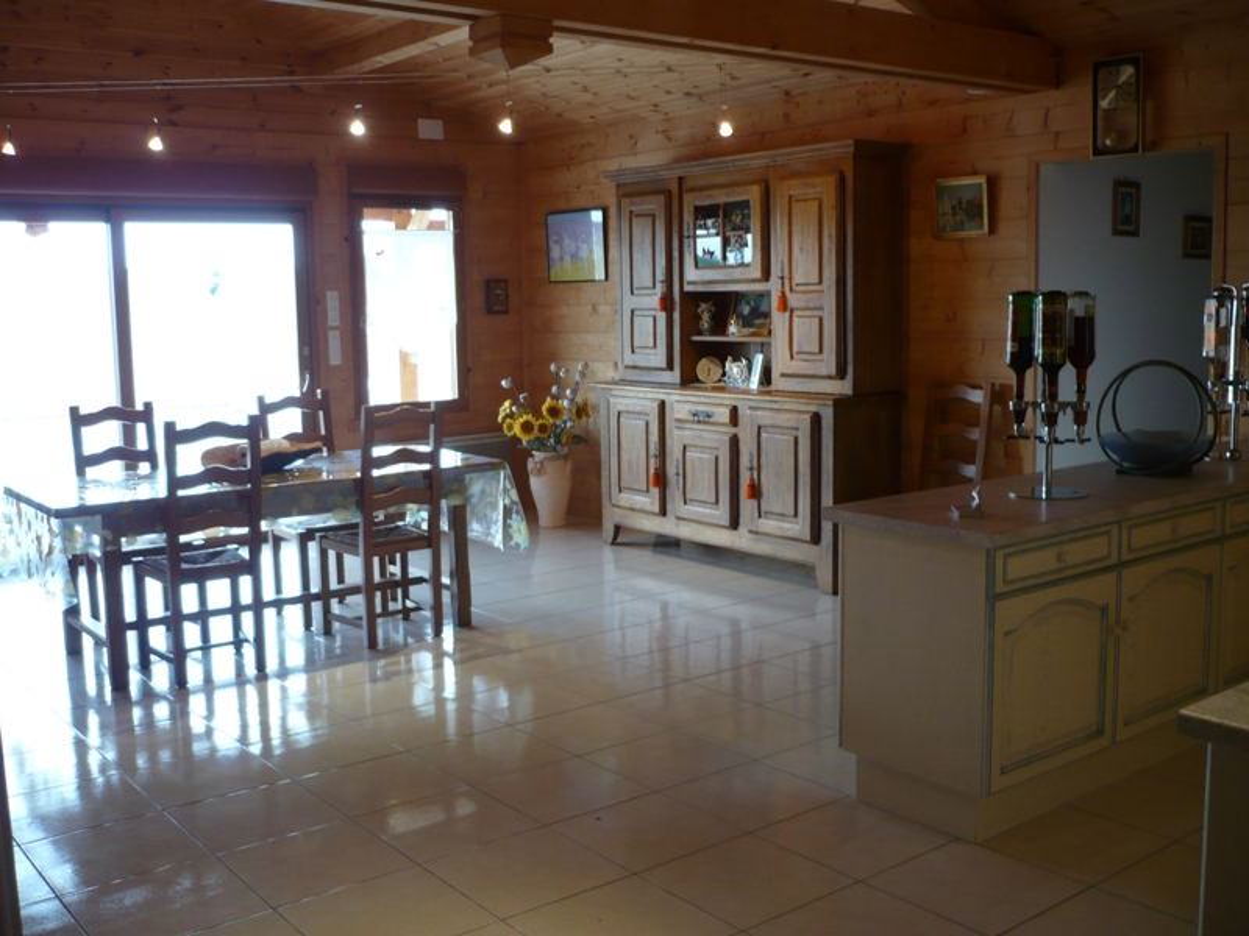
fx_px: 1263
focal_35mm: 35
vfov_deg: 40.7
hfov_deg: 52.6
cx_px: 624
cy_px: 468
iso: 125
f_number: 2.8
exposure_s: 1/30
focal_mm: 5.8
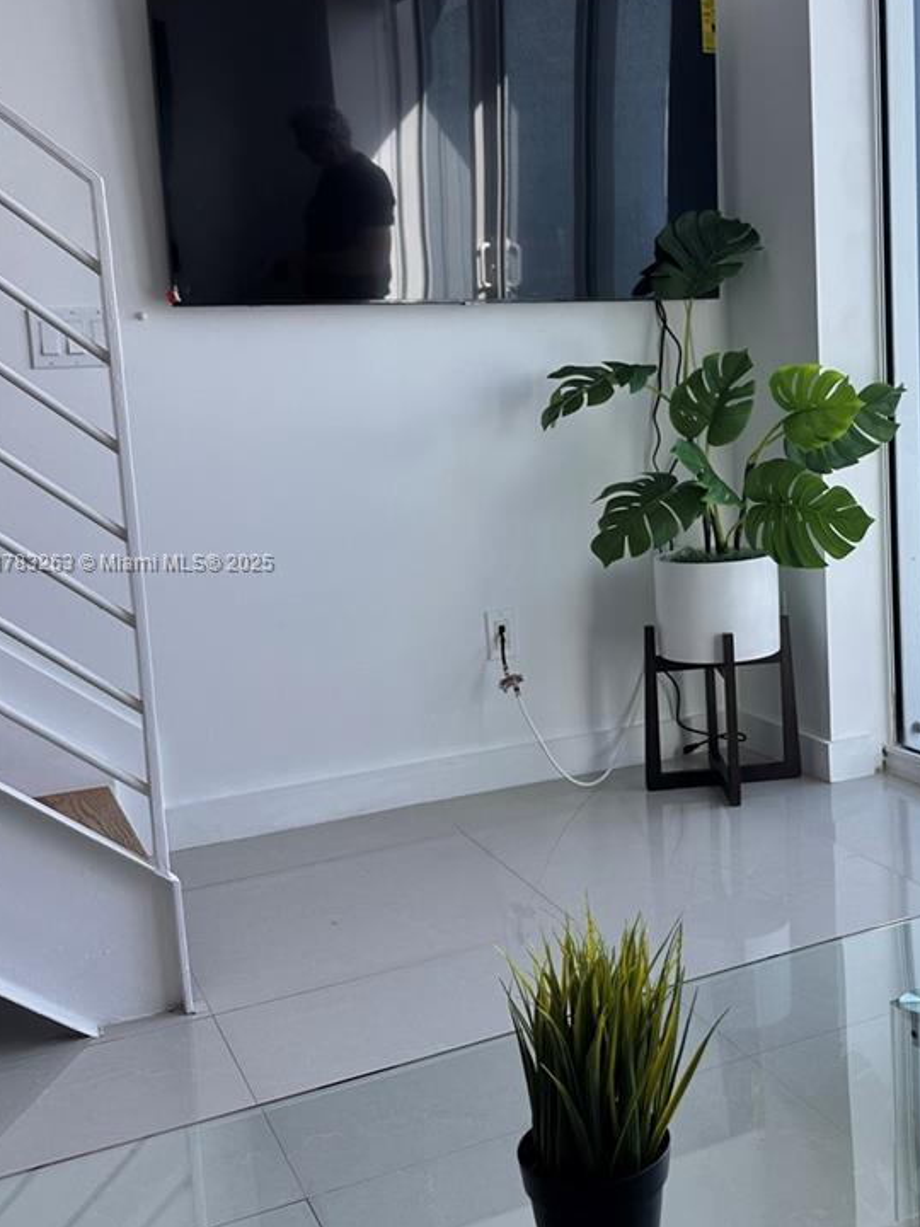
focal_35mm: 40
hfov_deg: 34.9
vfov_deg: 46.8
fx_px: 1417
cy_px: 564
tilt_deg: -6.0
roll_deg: +1.2
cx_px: 727
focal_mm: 6.86
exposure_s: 1/460
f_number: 1.78
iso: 80
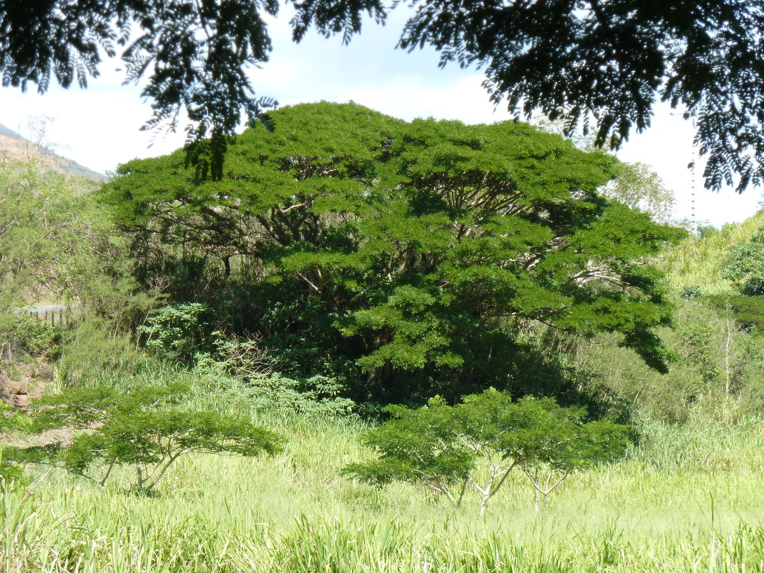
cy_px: 286
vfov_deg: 8.8
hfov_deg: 11.7
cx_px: 382
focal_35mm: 169
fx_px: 3730
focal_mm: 27.8
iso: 80
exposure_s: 1/160
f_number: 4.5
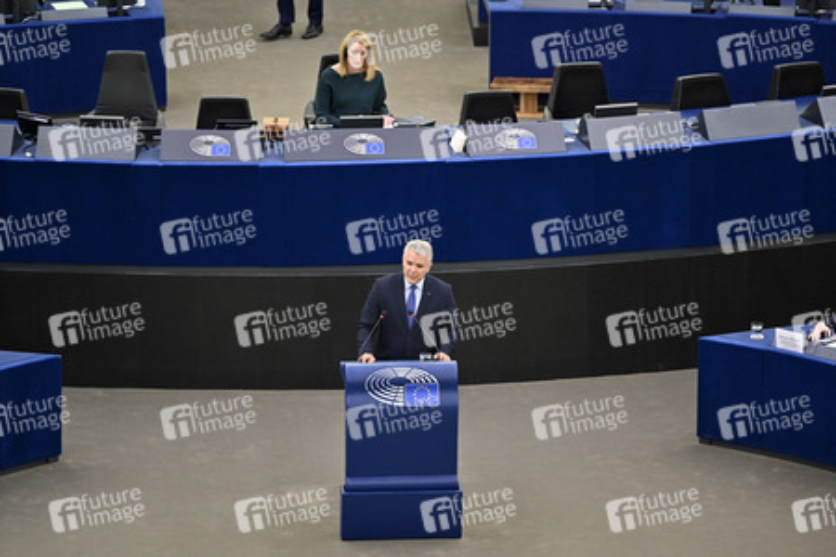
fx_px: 4644
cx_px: 418
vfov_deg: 6.9
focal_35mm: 200
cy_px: 278
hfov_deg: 10.3
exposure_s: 1/320
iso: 1250
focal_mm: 200
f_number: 2.8
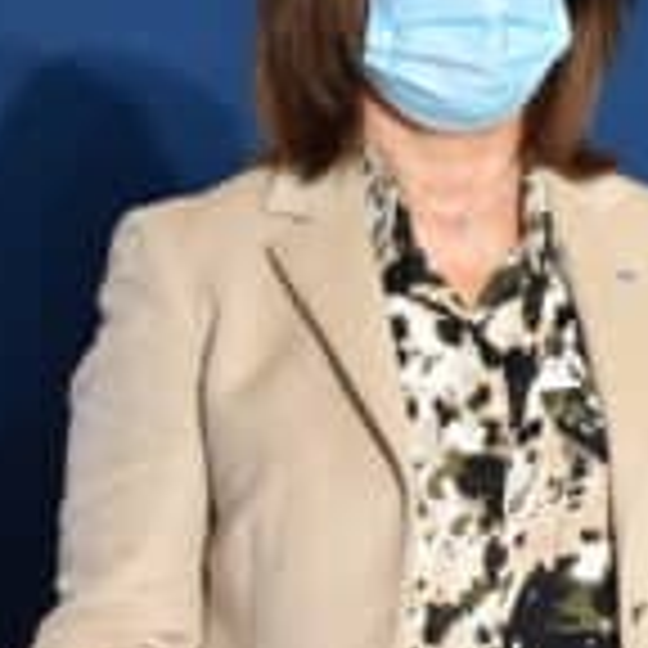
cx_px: 1318
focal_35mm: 233
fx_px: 4935
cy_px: 212
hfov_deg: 7.2
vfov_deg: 7.5
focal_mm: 44
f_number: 4.5
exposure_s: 1/125
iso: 800
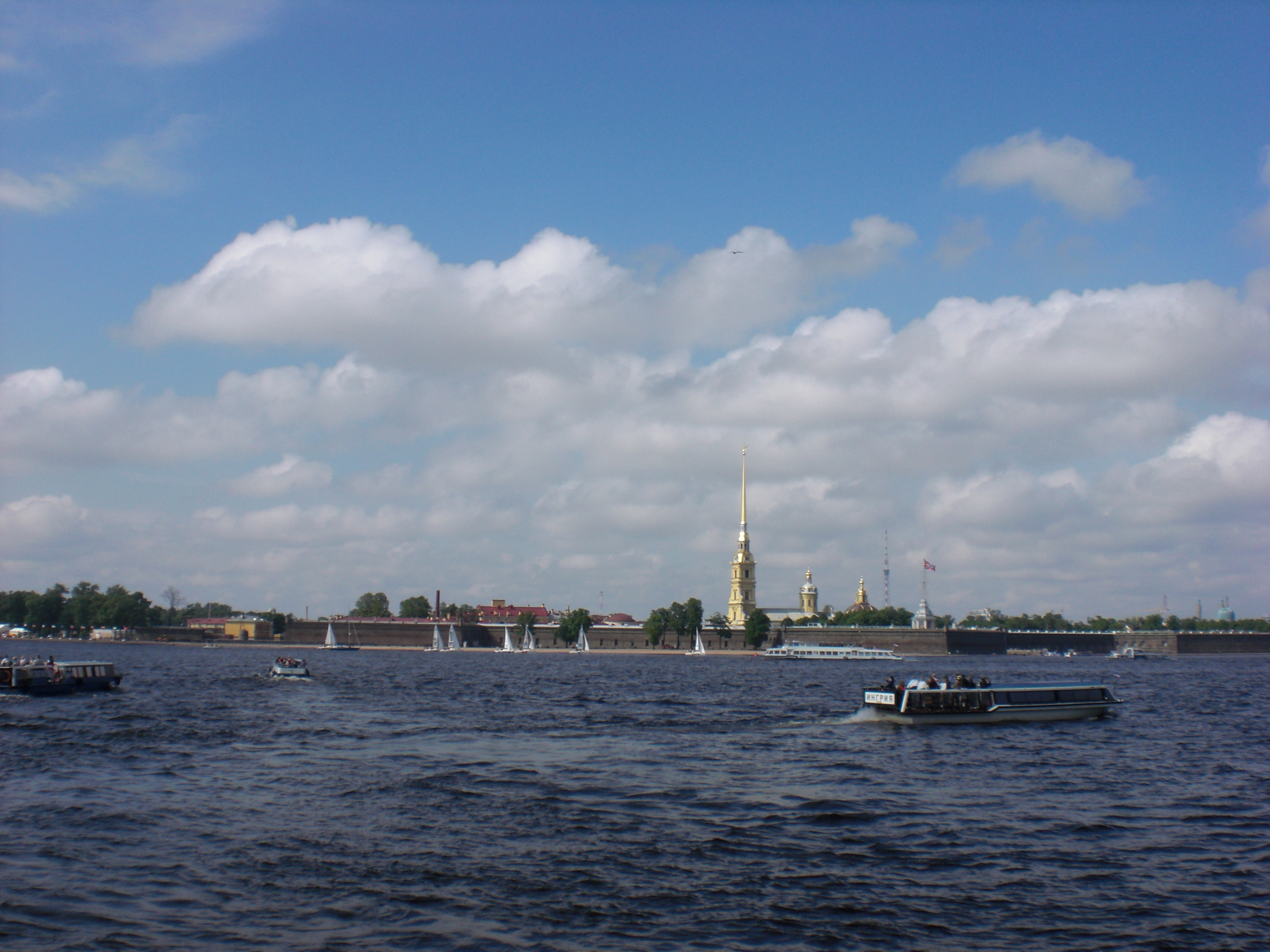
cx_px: 635
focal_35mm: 38
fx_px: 1394
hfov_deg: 49.0
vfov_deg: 37.7
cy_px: 476
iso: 64
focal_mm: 6.3
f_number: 5.6
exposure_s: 1/640
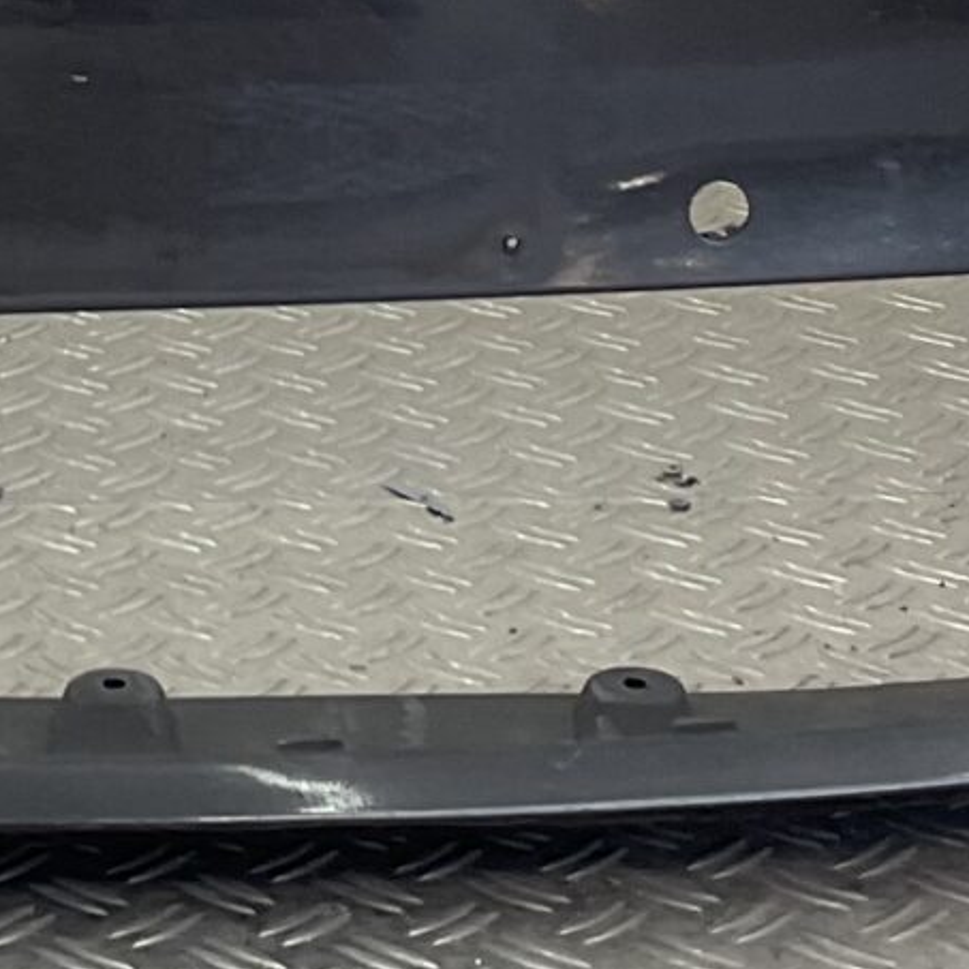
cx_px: -90
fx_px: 4592
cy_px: -385
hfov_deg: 11.9
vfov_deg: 11.6
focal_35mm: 145
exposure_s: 1/156
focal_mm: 3
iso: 16
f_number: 1.8
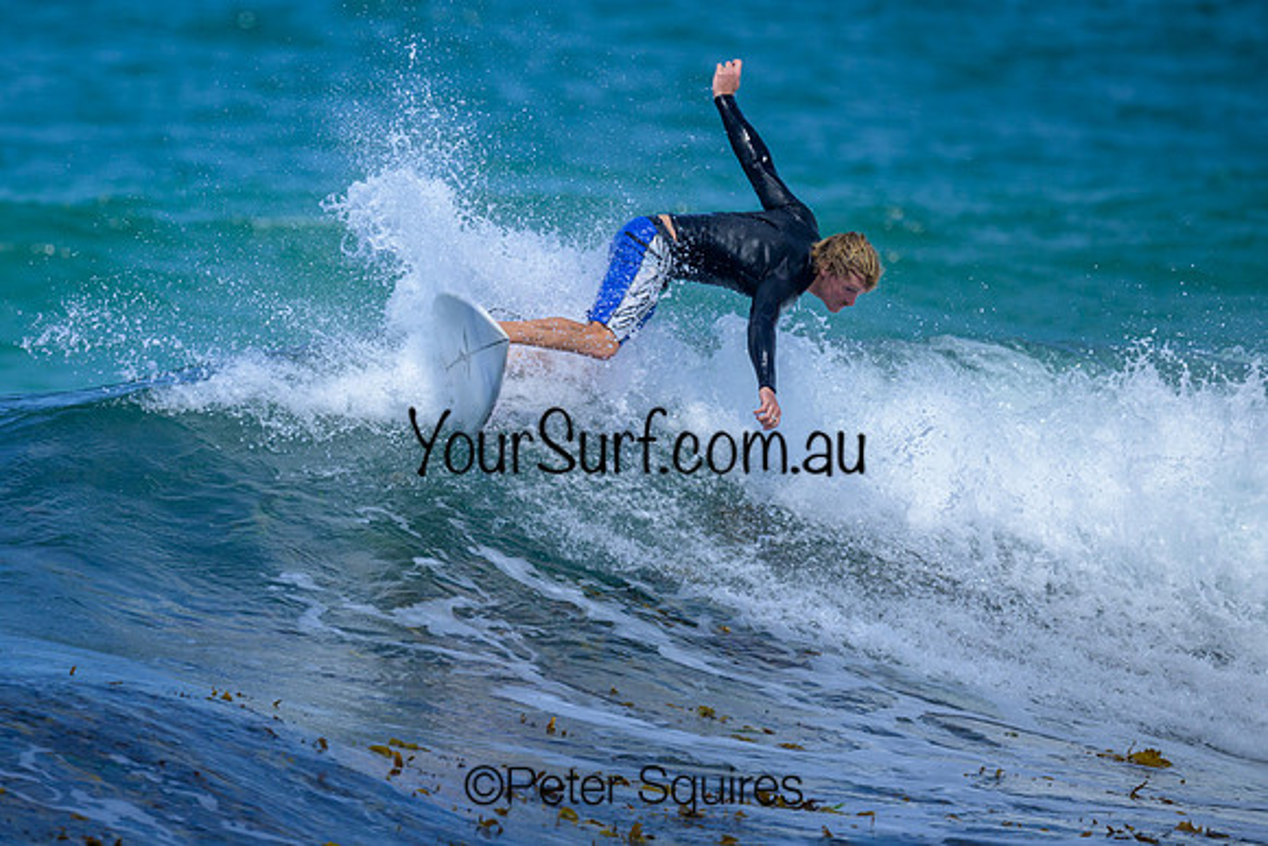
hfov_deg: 1.9
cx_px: 428
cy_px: 367
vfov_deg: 1.3
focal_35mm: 1092
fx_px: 38458
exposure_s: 1/2500
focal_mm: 800
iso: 450
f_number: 6.3
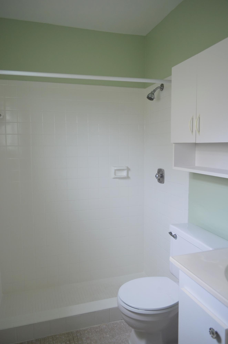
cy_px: 172
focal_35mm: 27
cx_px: 114
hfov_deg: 47.7
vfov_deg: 67.5
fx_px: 258
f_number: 4
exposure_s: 1/60
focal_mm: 18
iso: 500
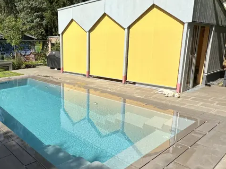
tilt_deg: -12.5
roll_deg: +1.0
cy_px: 89
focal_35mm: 30
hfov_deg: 57.5
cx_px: 62
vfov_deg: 46.7
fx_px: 196
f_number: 2.2
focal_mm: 2.22
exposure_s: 1/2959
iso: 50
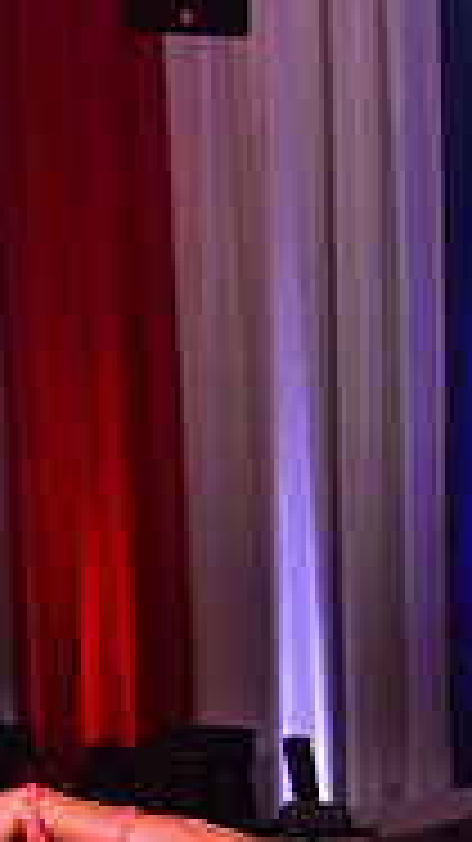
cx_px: 645
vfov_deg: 9.8
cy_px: 1153
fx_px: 4790
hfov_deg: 5.6
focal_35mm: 215
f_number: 6.3
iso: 2500
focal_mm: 66
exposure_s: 1/320
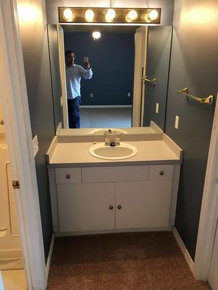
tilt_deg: -17.2
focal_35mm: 29
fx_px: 244
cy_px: 145
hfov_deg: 48.2
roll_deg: -0.5
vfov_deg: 61.7
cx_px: 109
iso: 80
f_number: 2.2
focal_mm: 4.15
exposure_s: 1/15
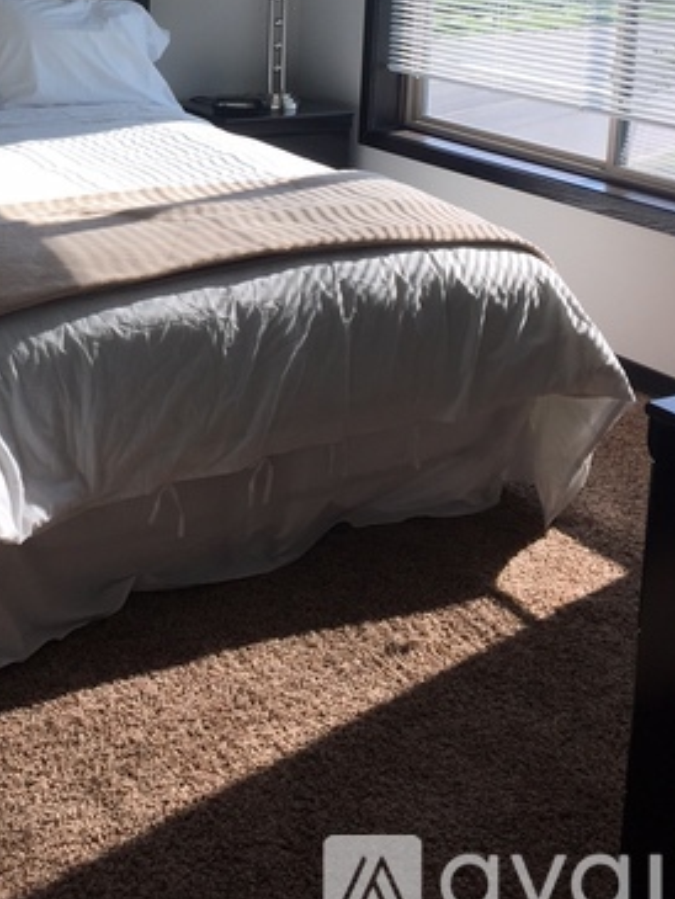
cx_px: 106
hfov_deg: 26.8
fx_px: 1377
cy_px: 112
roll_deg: -1.1
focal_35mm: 53
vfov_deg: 34.4
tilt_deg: -8.3
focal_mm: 4.15
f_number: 2.2
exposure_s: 1/366
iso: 32
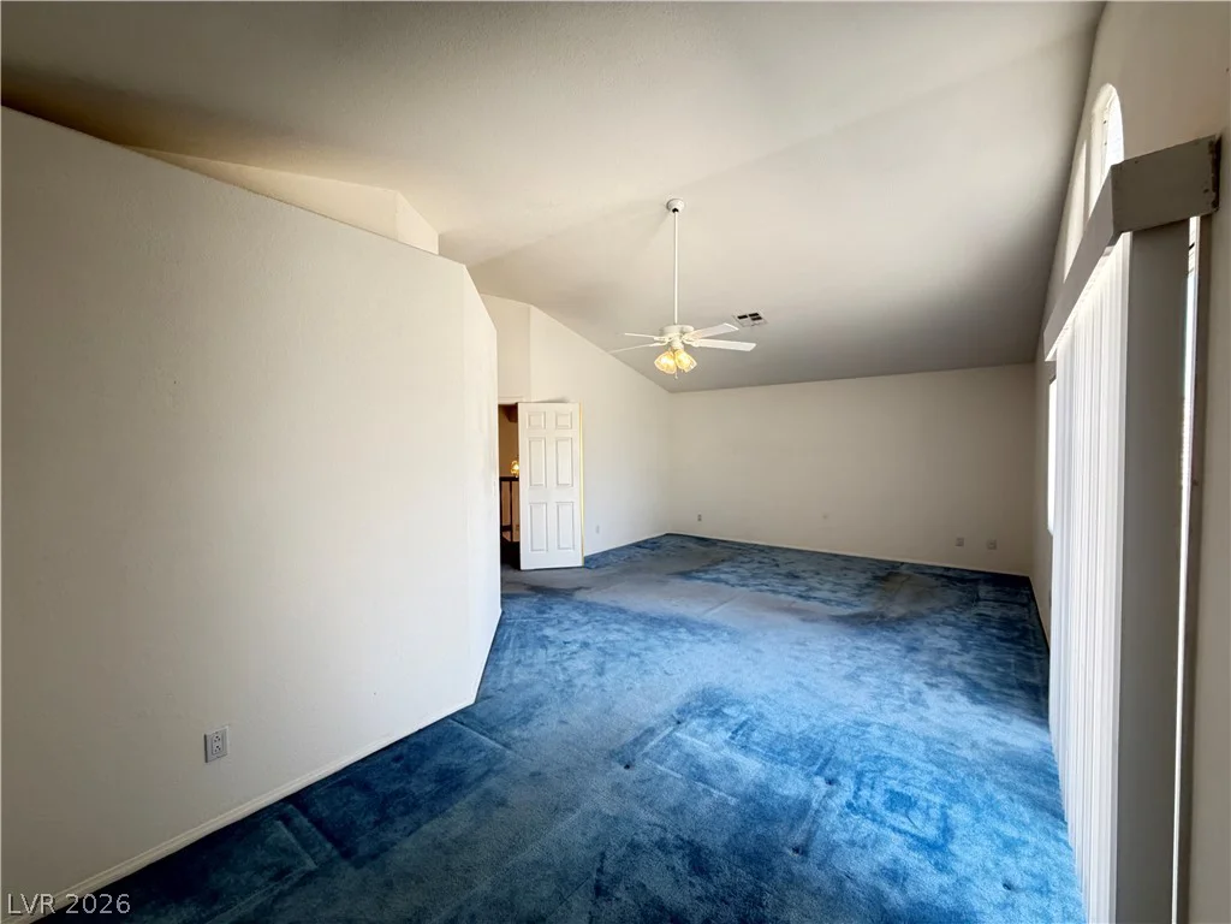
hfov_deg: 102.1
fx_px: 498
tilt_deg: -1.2
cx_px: 616
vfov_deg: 85.7
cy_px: 462
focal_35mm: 14
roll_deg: +0.9
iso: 320
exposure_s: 1/120
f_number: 2.2
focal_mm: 2.22
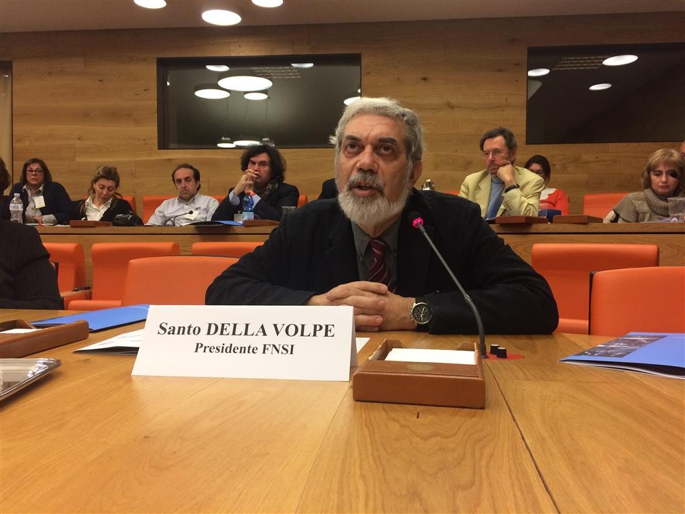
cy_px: 257
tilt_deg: -1.5
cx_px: 342
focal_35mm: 29
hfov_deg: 61.7
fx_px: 574
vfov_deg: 48.2
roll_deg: -0.2
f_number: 2.2
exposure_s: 1/30
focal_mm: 4.15
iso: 50
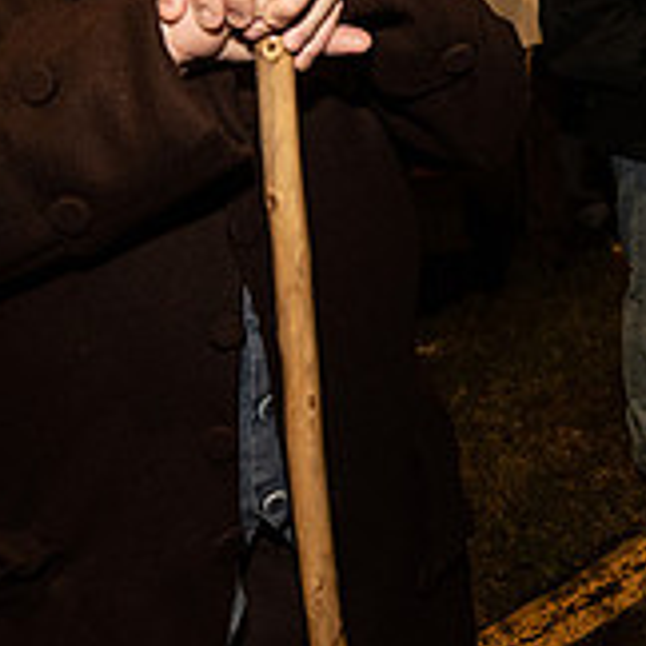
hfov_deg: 36.2
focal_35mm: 46
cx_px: 462
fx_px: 971
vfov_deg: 33.5
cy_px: -9
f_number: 3.5
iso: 2000
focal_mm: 14
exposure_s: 1/80
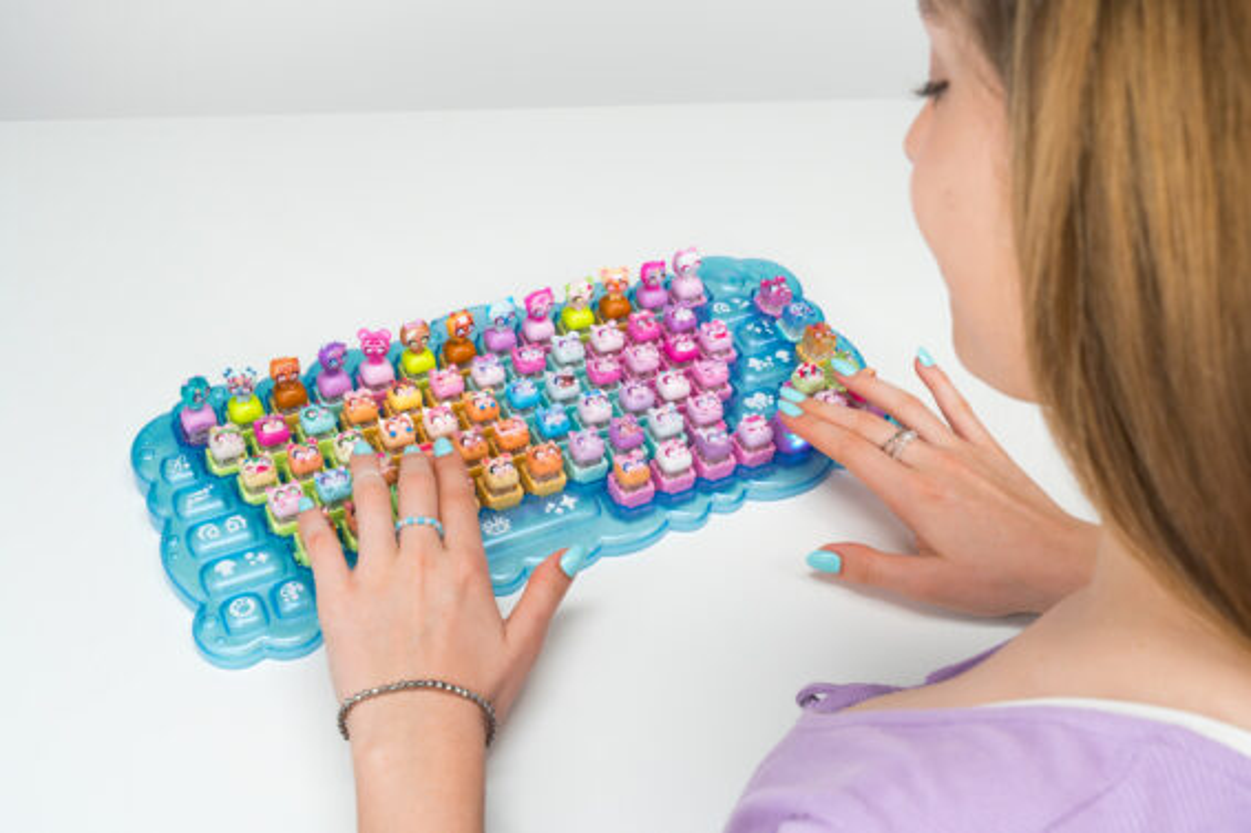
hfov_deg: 47.4
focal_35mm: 41
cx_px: 626
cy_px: 416
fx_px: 1424
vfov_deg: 32.6
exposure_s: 1/250
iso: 2500
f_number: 13
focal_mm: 41
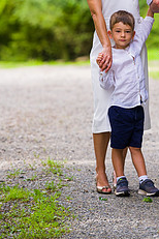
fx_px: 2067
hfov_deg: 4.4
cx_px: 146
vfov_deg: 6.6
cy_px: 9
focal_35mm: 312
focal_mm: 160
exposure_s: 1/250
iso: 200
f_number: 4
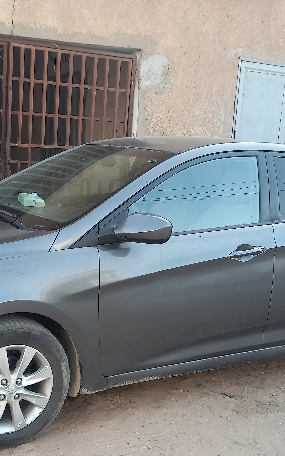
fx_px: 572
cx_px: 73
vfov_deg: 43.5
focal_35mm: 46
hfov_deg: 27.6
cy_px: 237
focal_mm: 4.6
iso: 40
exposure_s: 1/100
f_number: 2
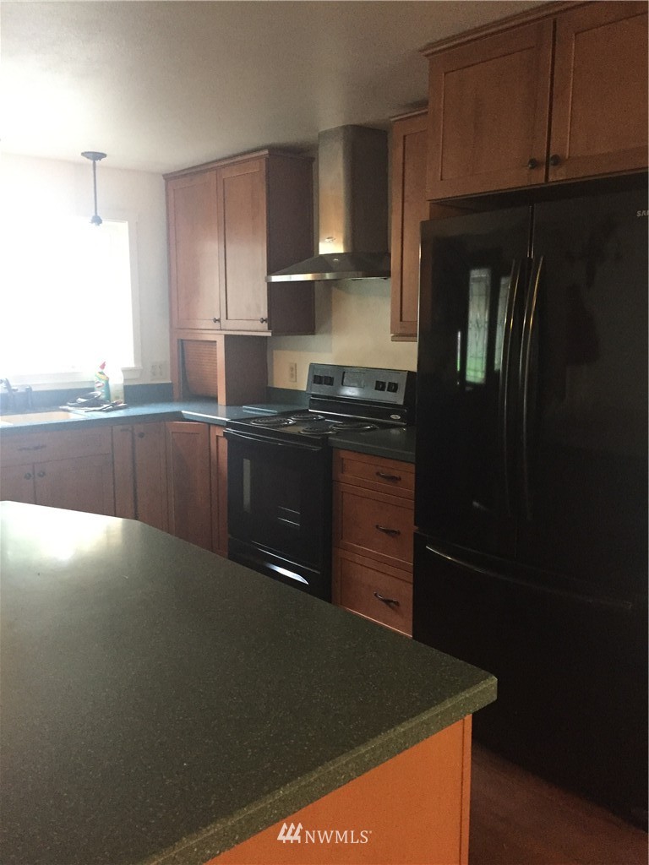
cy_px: 432
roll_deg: -0.2
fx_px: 725
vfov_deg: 61.7
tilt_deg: -8.8
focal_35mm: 29
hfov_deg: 48.2
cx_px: 324
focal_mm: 4.15
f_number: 2.2
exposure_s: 1/15
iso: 250
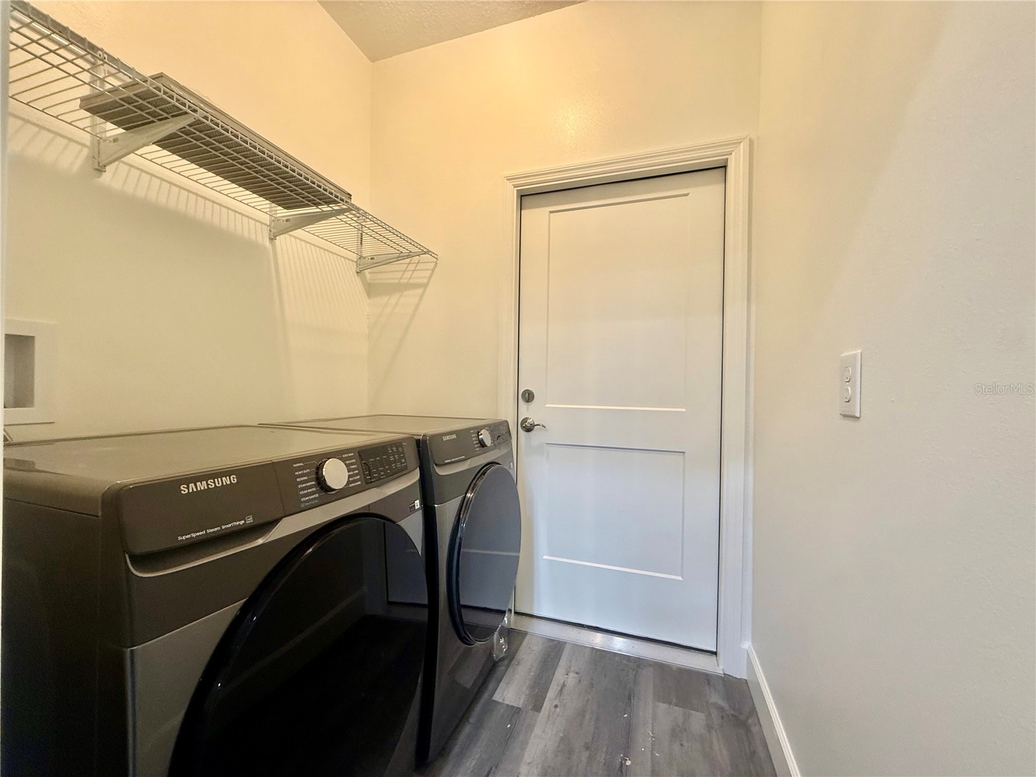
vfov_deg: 85.7
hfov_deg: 102.1
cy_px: 388
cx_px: 518
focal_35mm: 14
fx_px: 419
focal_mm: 2.22
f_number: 2.2
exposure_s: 1/60
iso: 250
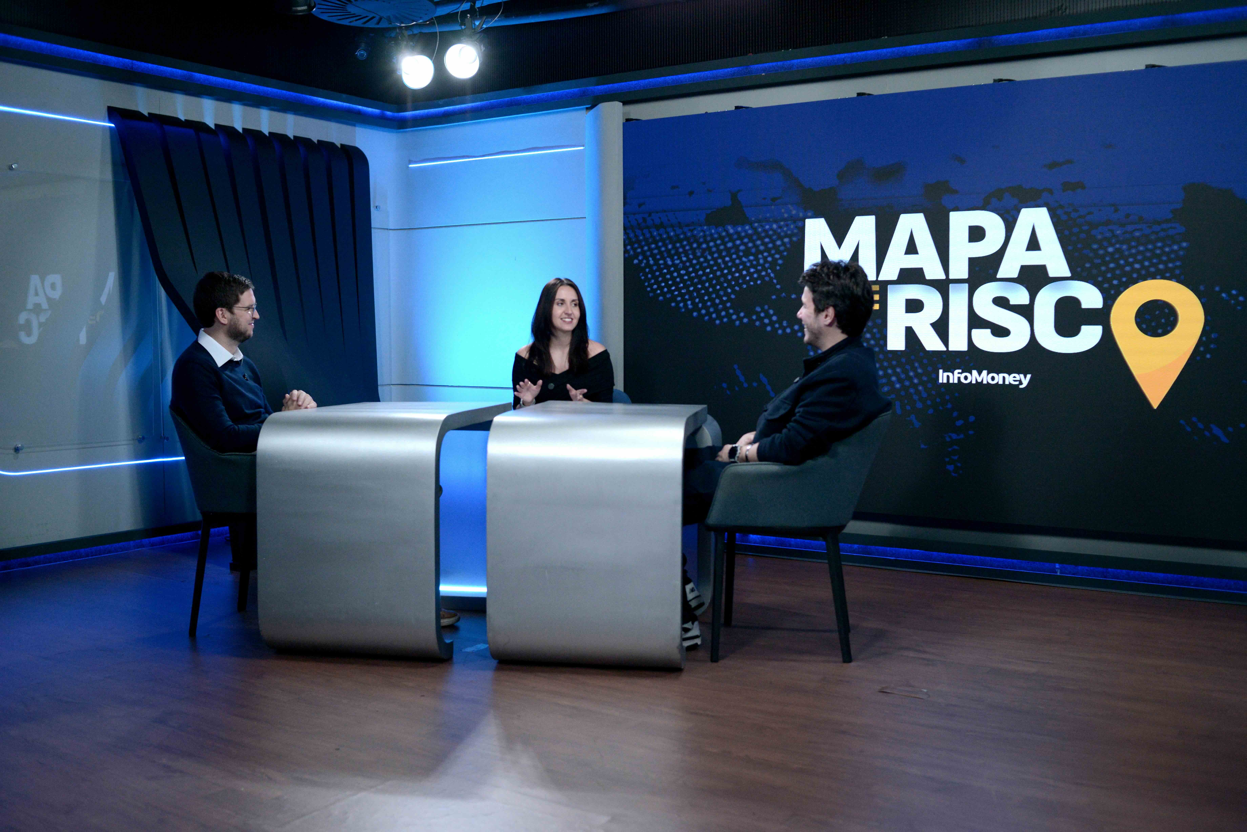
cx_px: 624
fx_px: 1213
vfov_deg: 37.9
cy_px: 416
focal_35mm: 35
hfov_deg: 54.4
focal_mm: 35
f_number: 2.8
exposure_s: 1/500
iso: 1250
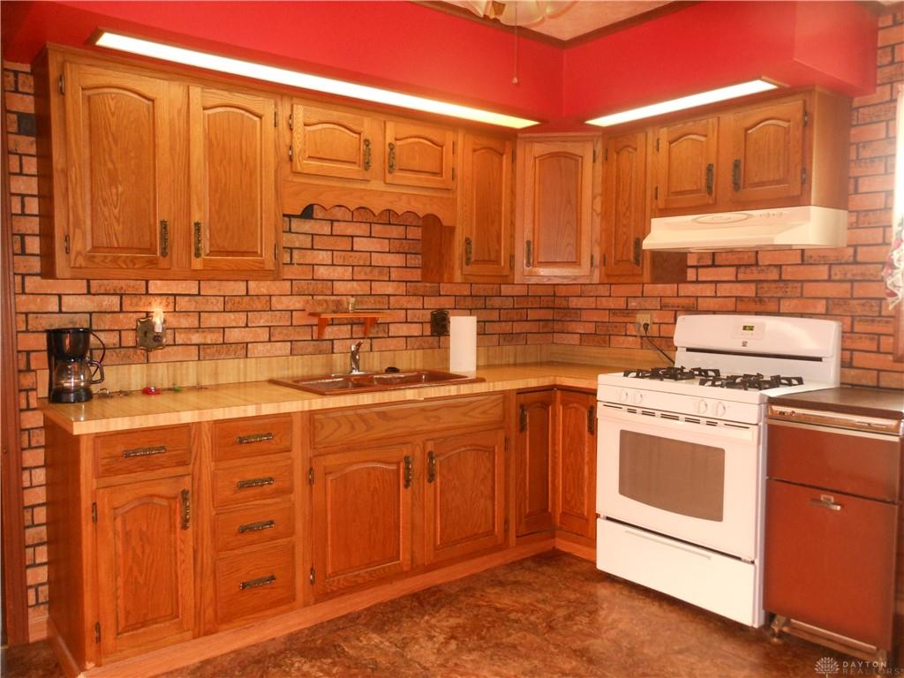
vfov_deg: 49.7
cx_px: 452
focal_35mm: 28
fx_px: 731
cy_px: 339
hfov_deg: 63.4
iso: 320
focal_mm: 5
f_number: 3.7
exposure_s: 1/25
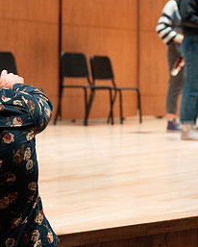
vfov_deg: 14.7
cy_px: 82
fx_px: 958
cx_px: 150
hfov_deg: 11.8
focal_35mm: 131
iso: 1250
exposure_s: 1/125
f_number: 4
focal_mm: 62
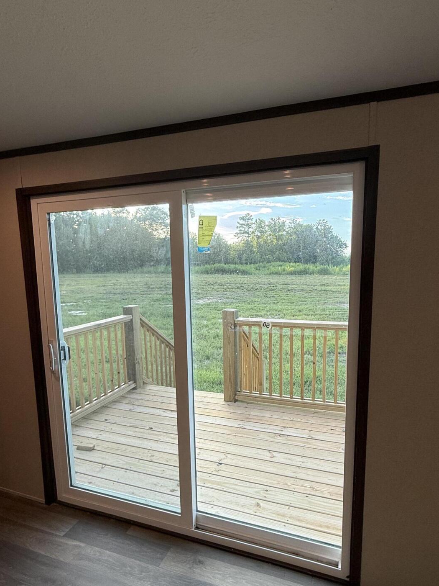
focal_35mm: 20
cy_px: 308
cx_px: 239
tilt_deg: -5.3
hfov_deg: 65.9
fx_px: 338
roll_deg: +0.1
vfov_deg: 81.7
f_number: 2.2
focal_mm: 2.22
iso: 64
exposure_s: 1/120
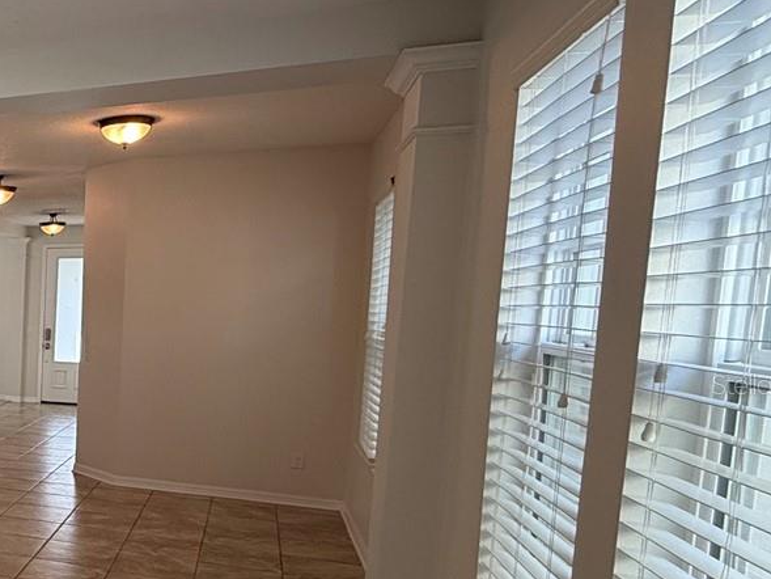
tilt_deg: -5.9
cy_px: 384
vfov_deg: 37.3
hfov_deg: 35.2
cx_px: -212
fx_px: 847
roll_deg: -0.9
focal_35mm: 38
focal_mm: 2.22
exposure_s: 1/120
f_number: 2.2
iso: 125
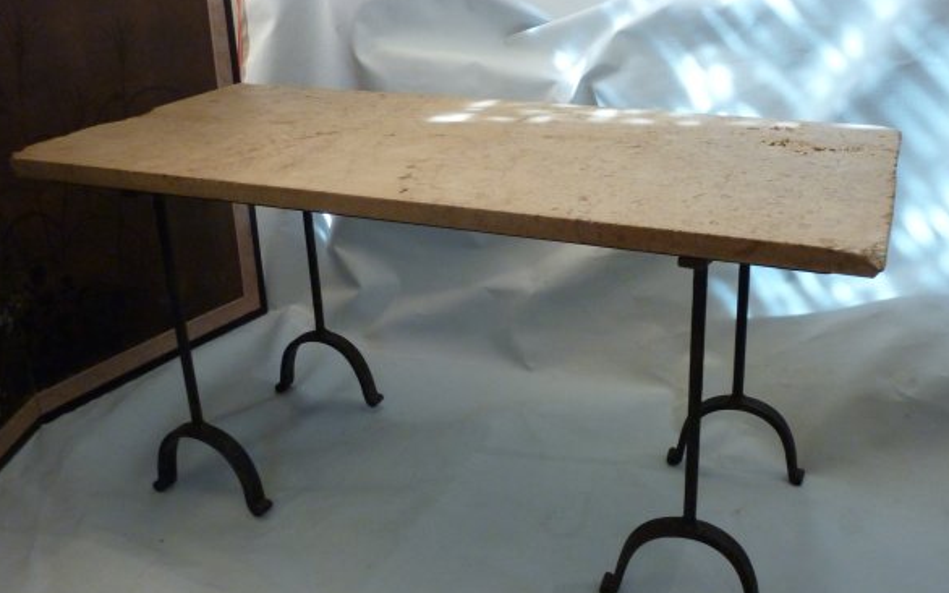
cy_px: 301
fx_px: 983
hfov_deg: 51.5
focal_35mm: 38
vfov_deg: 33.6
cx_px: 481
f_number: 3.5
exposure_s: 1/25
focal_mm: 5.7
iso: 400
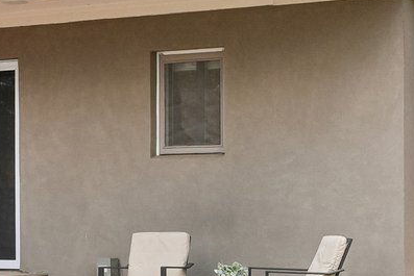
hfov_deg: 19.9
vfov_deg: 13.6
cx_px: 368
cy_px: 65
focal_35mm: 101
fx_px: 1157
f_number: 8
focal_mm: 13
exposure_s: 1/200
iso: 100
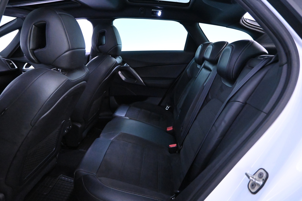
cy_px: 100
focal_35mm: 24
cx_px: 151
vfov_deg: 53.1
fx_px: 201
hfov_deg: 73.7
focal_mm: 16
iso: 10000
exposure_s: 1/80
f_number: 3.5
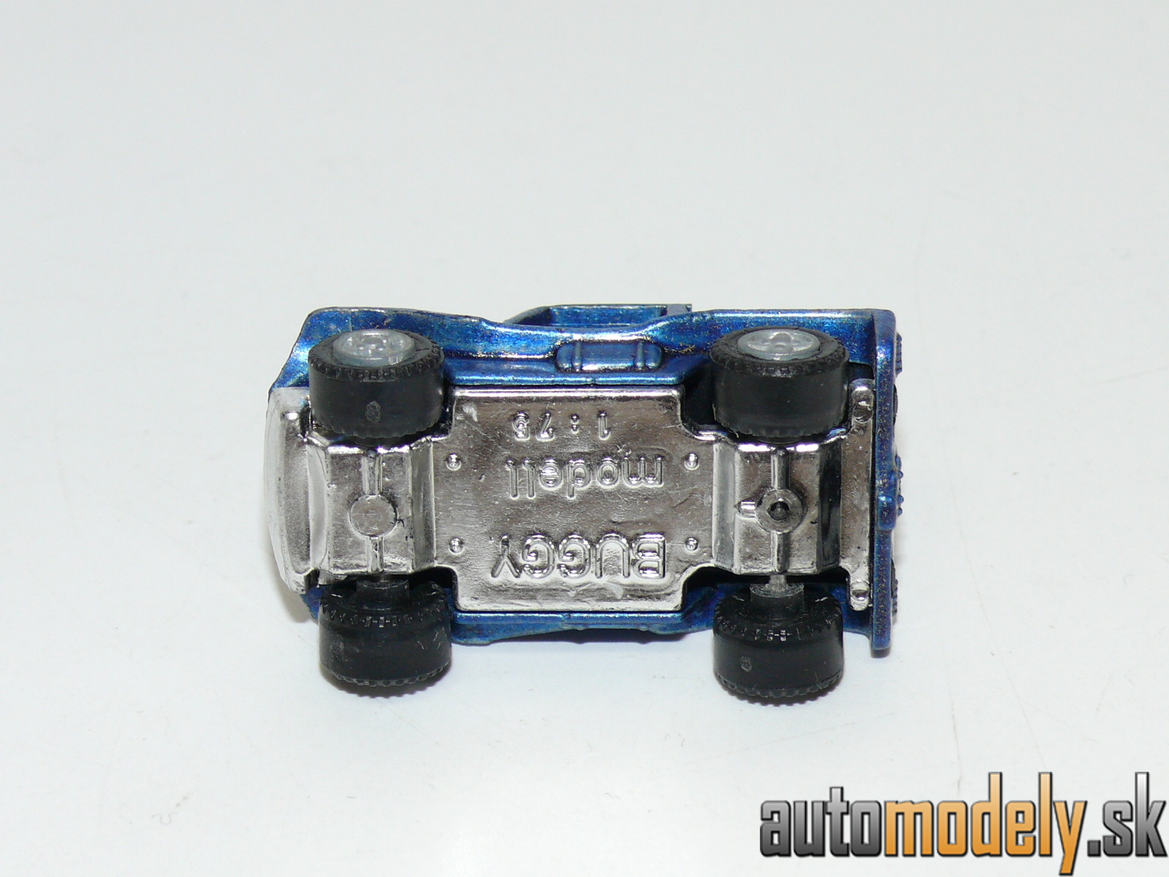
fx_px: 3546
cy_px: 438
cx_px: 584
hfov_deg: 18.7
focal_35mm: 105
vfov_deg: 14.1
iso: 100
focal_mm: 13.7
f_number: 4
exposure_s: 1/30
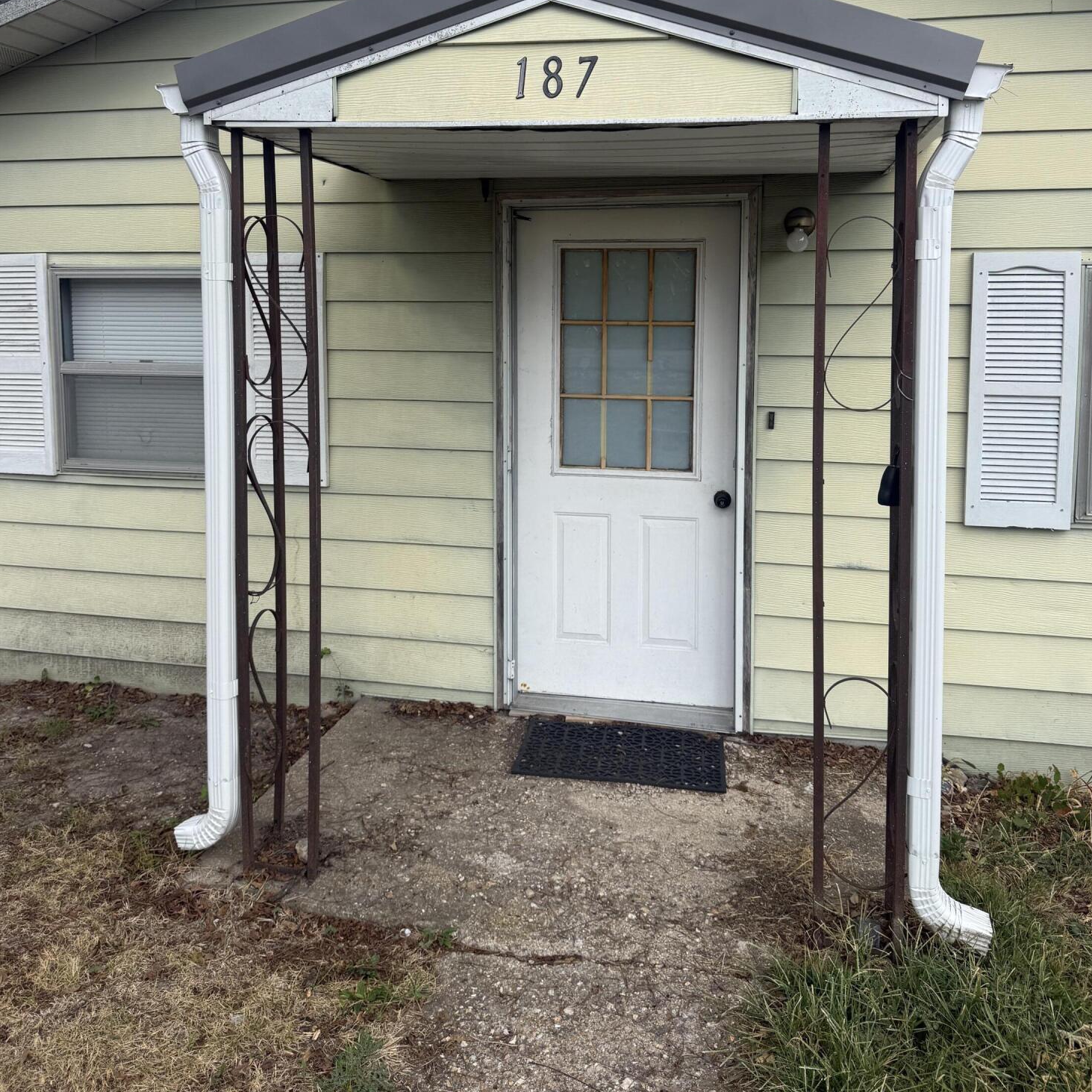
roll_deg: +0.6
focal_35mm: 29
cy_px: 369
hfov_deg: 55.6
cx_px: 546
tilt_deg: -4.3
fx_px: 1035
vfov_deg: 54.6
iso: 80
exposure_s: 1/1522
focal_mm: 6.76
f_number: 1.78
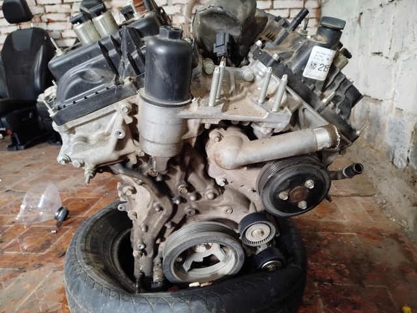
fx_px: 289
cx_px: 208
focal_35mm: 24
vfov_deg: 56.8
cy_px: 156
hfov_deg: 71.6
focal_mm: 5.31
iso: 500
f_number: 1.7
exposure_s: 1/25
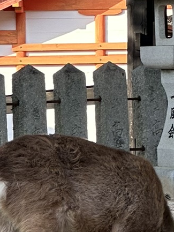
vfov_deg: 5.4
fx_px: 2438
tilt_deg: -1.9
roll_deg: -0.1
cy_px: 167
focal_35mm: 364
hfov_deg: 4.1
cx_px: 119
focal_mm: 9
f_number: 2.8
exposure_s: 1/99
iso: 32
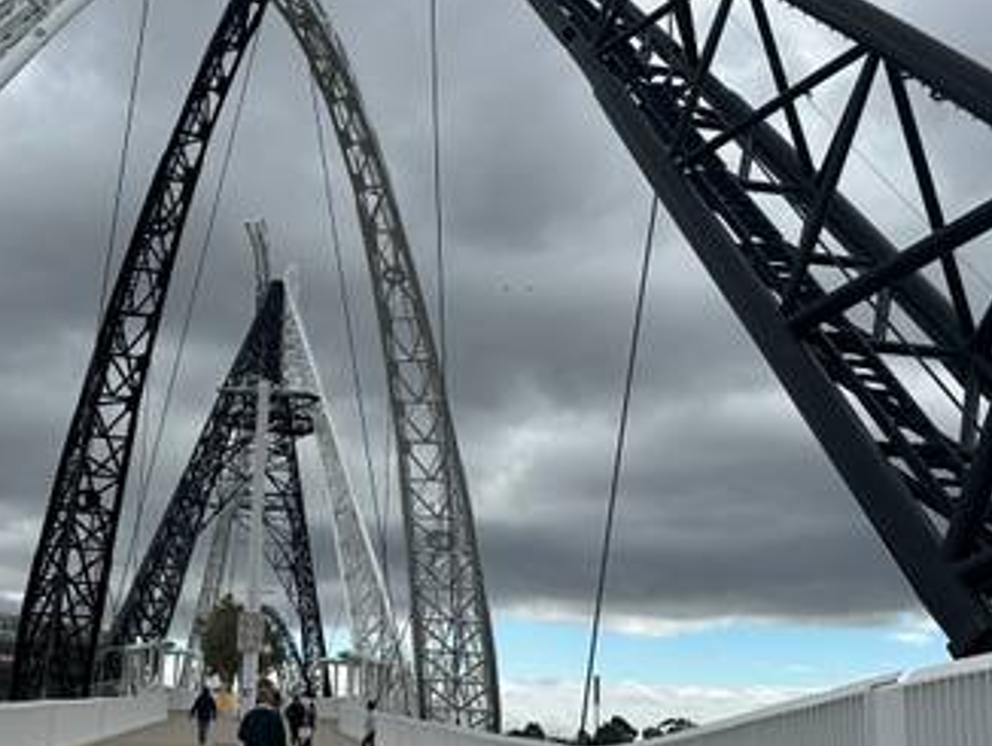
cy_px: 362
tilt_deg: +13.1
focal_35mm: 53
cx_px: 240
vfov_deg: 27.6
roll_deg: -2.7
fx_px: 1520
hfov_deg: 35.3
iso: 80
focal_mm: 6.86
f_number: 1.78
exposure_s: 1/8197
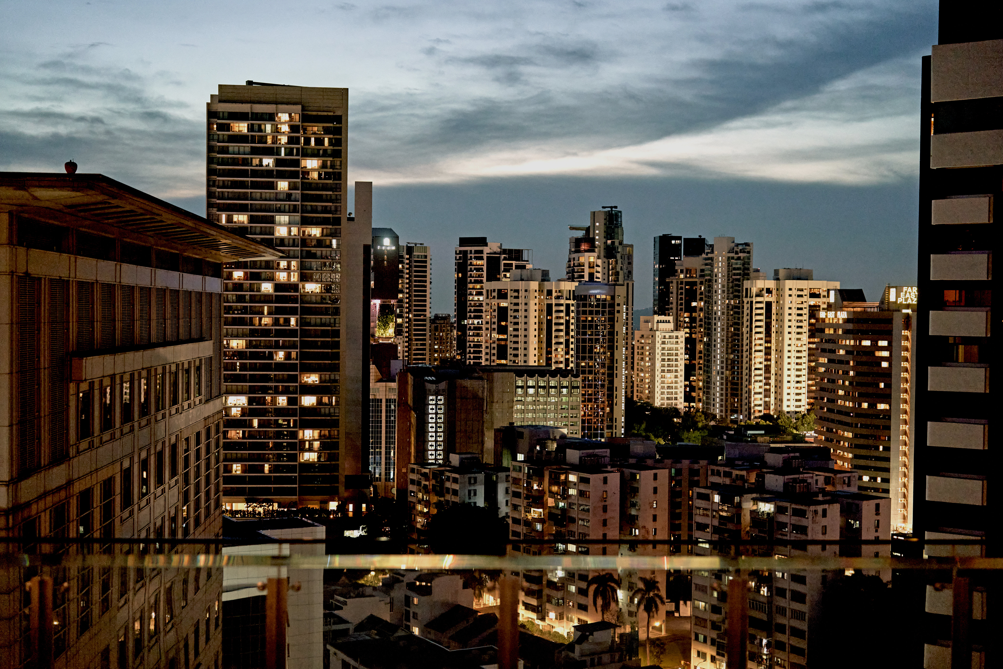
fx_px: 1393
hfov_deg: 39.6
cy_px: 334
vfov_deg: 27.0
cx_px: 502
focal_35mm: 50
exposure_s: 1/80
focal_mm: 50
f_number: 1.6
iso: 640
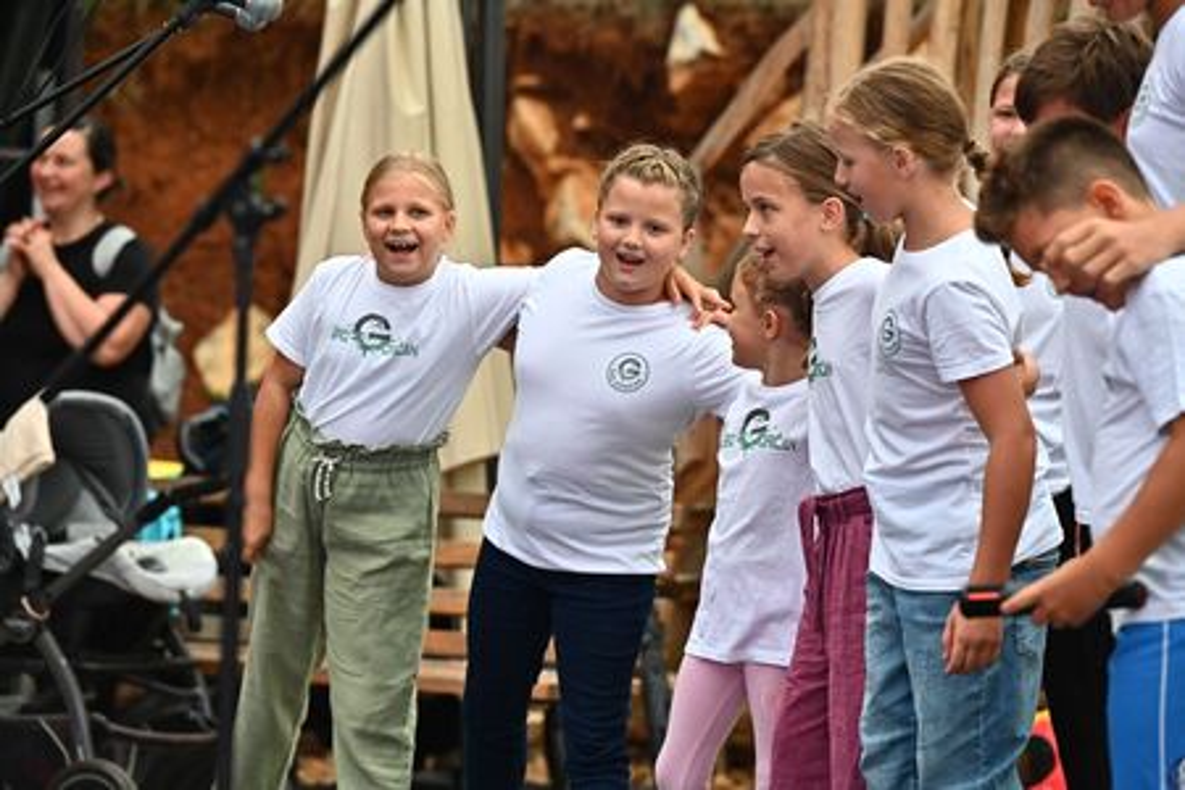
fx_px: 6254
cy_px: 395
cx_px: 592
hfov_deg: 10.8
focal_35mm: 190
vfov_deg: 7.2
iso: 1600
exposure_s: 1/400
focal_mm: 190
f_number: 4.5
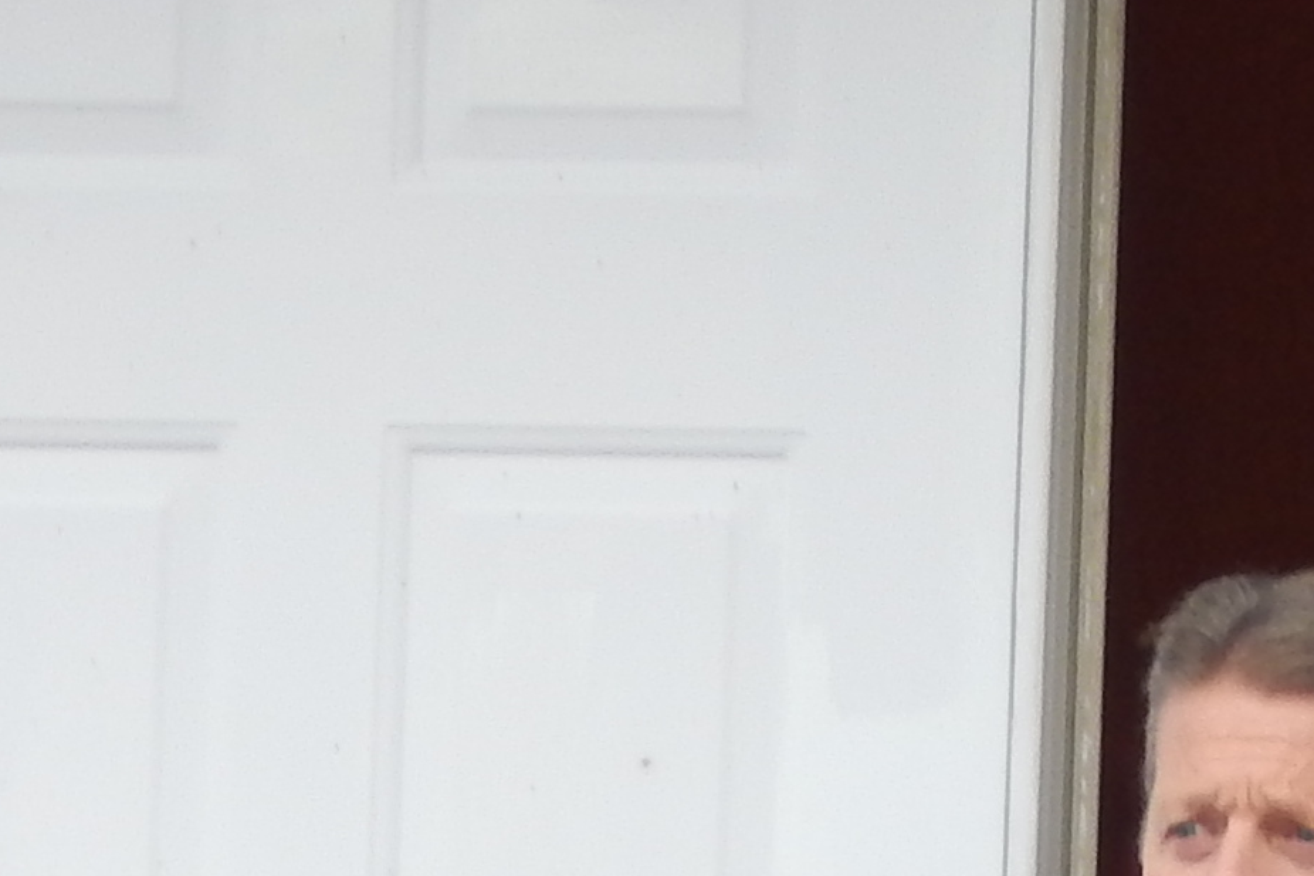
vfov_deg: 1.3
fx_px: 39483
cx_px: 961
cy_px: 1944
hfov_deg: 1.9
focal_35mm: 1082
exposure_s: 1/60
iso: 125
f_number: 5.4
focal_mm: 37.1
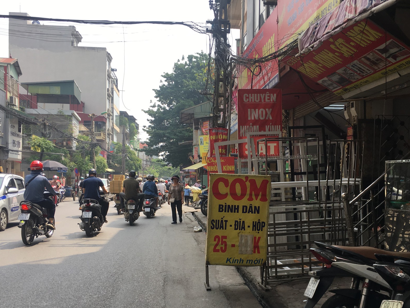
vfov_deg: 38.5
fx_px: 438
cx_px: 230
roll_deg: -0.5
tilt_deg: +0.7
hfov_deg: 50.0
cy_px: 189
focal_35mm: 37
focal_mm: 4.15
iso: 25
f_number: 2.2
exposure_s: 1/761
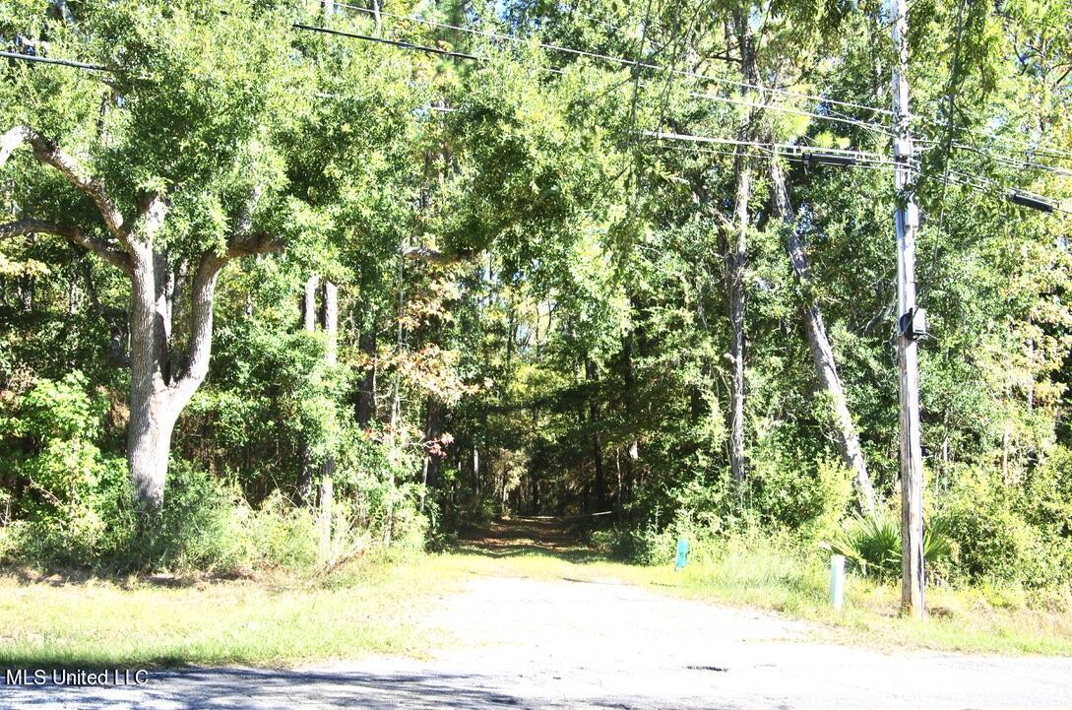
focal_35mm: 36
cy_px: 355
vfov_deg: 36.7
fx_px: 1070
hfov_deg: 53.2
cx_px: 536
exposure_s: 1/80
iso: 200
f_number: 11
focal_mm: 24
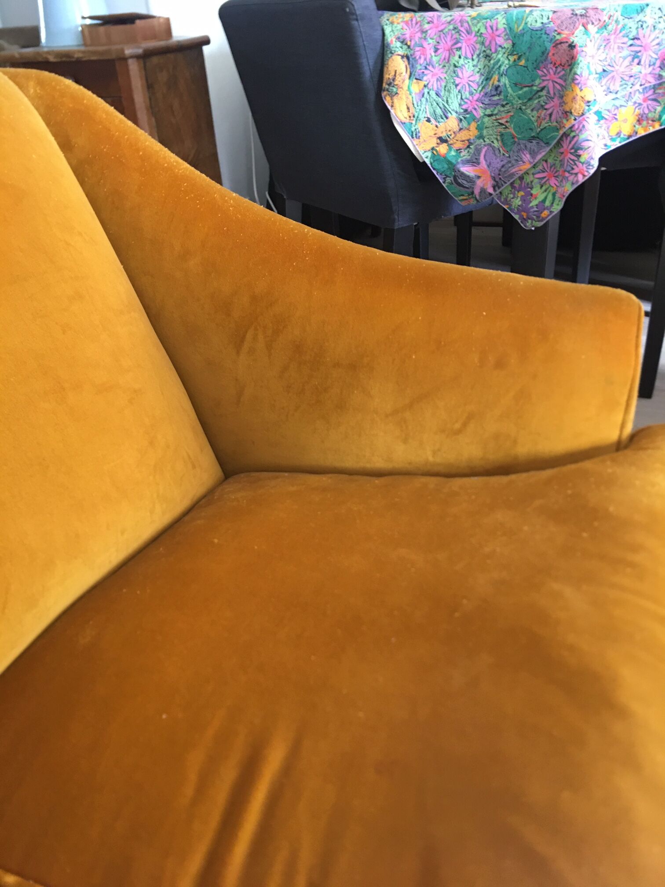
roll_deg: +3.4
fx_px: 743
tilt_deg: -30.6
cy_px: 444
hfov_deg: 48.2
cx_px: 332
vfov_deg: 61.7
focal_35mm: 29
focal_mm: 4.15
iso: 80
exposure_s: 1/17
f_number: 2.2
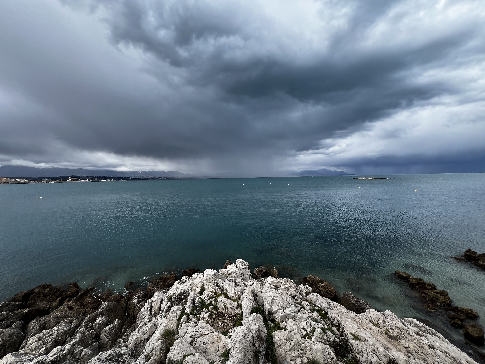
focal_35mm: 13
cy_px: 182
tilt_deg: -1.1
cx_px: 242
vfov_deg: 89.9
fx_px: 182
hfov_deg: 106.2
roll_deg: +1.6
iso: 32
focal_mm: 1.57
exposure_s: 1/673
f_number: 1.8
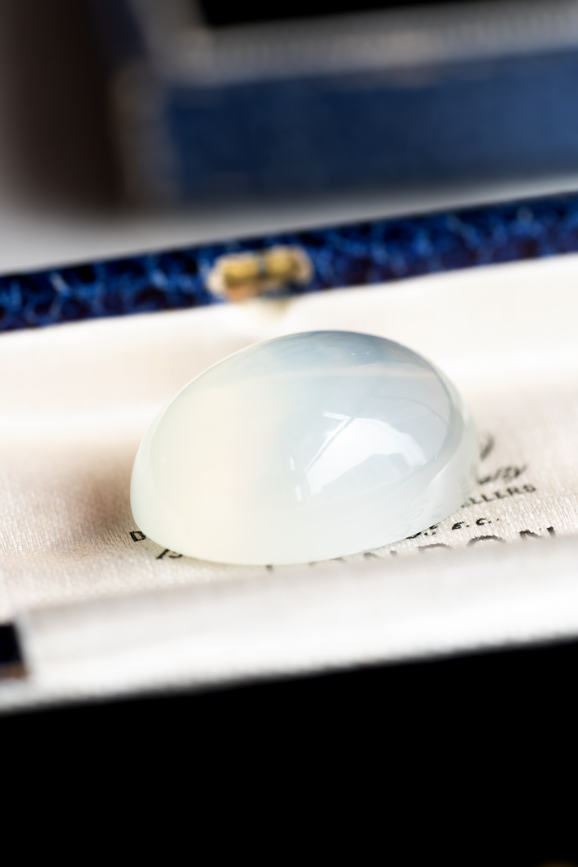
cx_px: 289
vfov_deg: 22.6
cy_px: 434
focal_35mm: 90
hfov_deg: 15.2
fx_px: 2167
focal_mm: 90
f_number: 6.3
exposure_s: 1/30
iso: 100
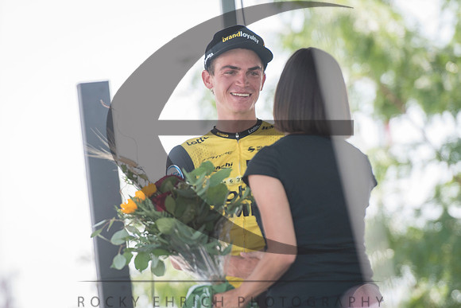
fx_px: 4375
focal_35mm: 342
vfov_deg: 4.0
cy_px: 173
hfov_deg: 6.0
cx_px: 229
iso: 200
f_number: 4
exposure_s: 1/400
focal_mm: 200
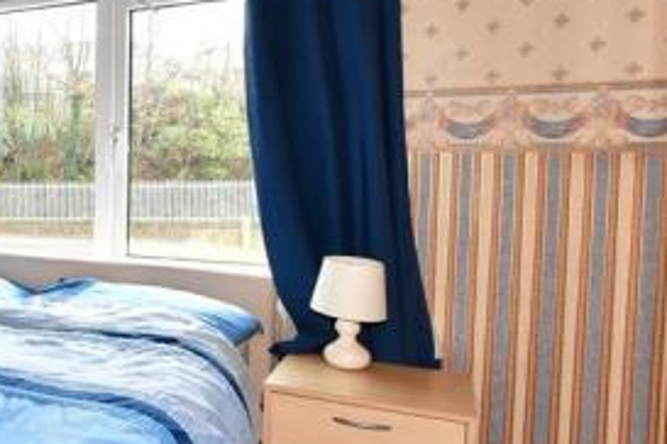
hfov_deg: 39.0
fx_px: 667
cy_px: 184
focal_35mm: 36
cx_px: -132
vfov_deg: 36.8
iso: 160
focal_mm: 10
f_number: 7.1
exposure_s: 1/2.5
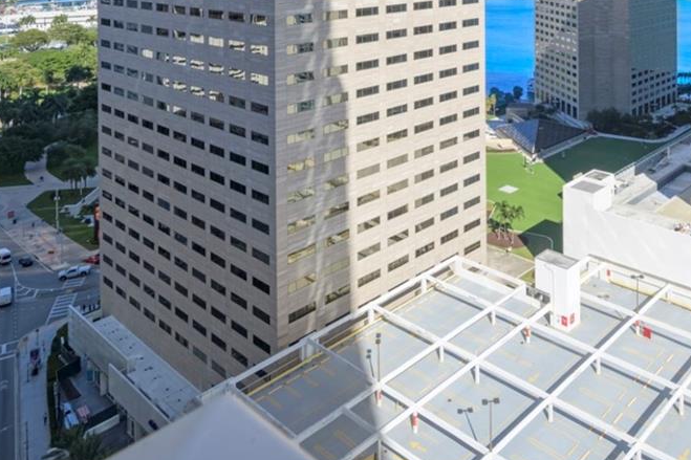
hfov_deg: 53.6
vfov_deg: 33.3
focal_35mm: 34
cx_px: 505
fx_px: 652
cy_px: -60
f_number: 11
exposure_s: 1/200
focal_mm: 14
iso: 100
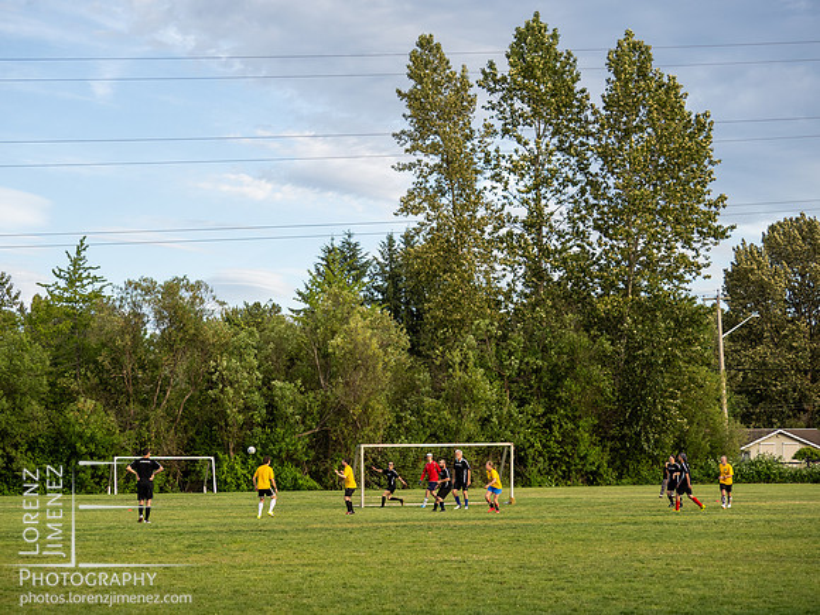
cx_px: 410
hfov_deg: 24.4
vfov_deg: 18.4
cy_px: 308
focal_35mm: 80
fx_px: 1895
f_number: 2.8
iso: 250
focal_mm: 40
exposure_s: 1/1250
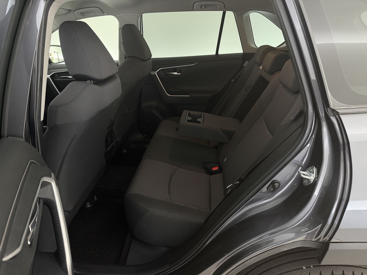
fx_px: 254
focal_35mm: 24
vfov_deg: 56.8
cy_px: 138
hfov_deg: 71.6
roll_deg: +0.6
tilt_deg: -23.5
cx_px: 184
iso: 640
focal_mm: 6.76
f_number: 1.78
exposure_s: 1/33
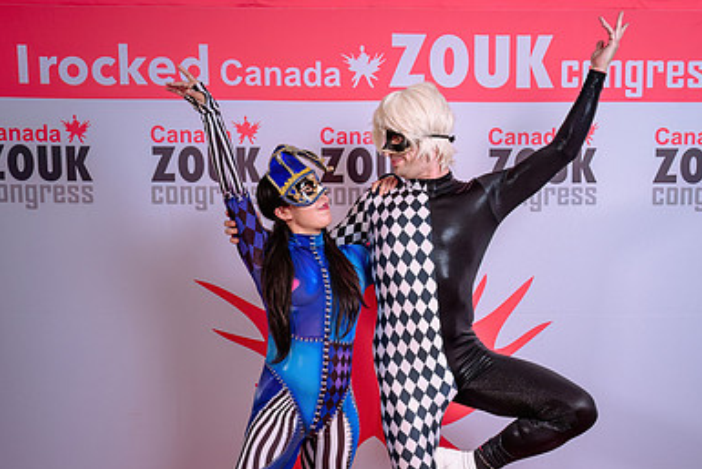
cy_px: 376
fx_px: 1131
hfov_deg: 34.3
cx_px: 438
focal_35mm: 58
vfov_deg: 23.1
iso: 100
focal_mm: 35
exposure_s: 1/200
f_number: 5.6
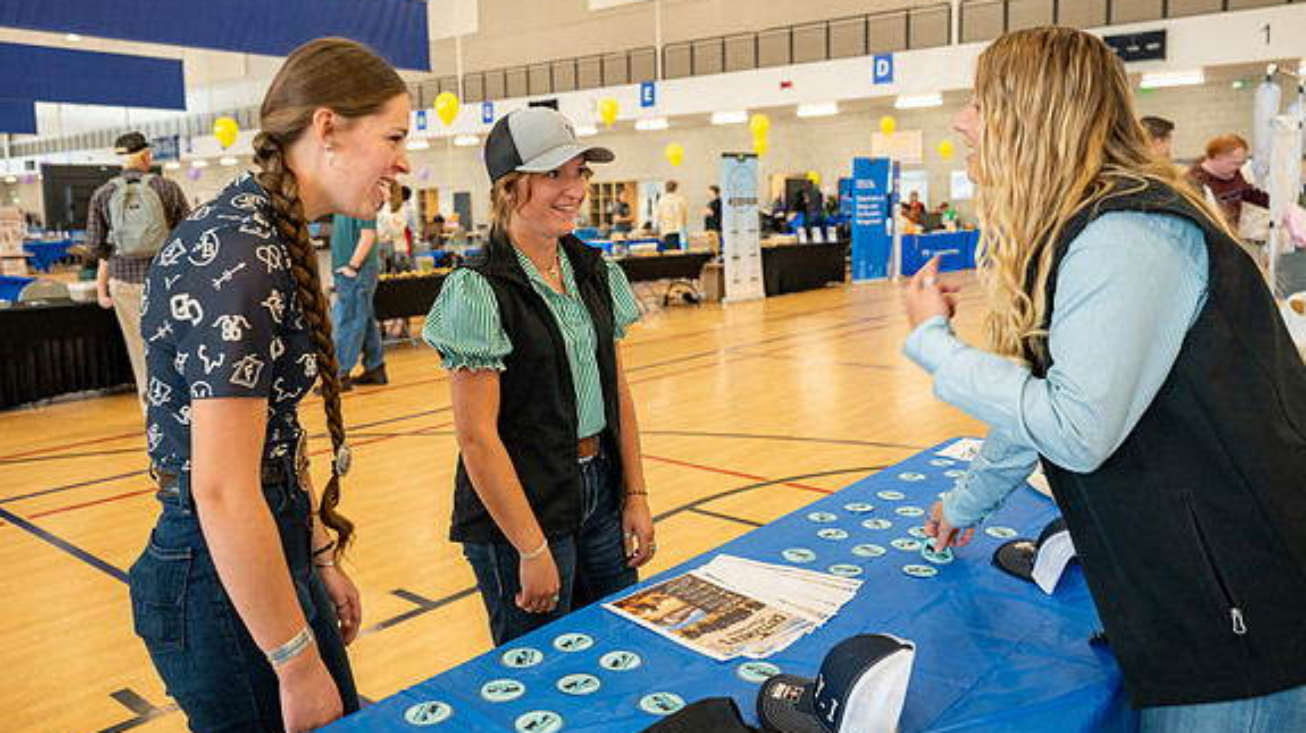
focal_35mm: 29
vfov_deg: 40.0
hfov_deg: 66.1
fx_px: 1004
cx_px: 648
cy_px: 311
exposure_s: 1/125
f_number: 3.5
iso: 400
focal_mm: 26.5
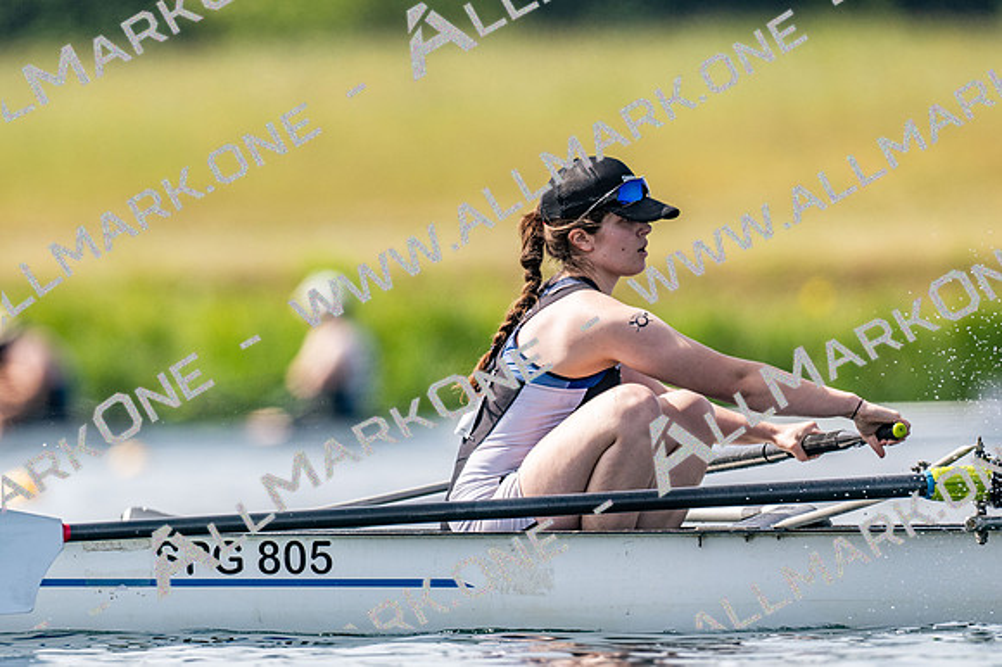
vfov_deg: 1.5
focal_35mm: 900
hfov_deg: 2.3
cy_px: 334
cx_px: 501
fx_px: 25035
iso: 280
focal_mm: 600
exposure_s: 1/2500
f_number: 5
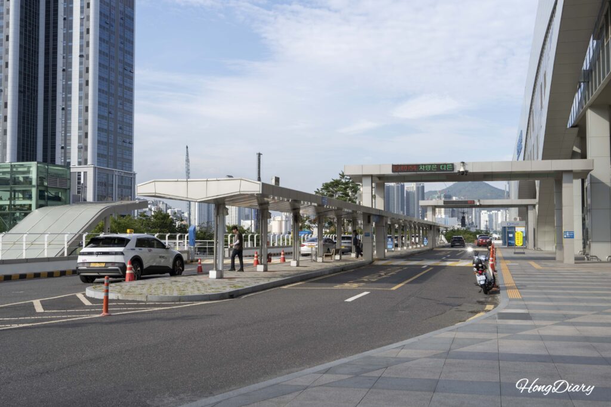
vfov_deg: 34.2
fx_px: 662
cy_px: 204
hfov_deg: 49.5
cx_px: 306
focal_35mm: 39
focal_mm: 39
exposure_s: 1/125
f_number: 11
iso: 100
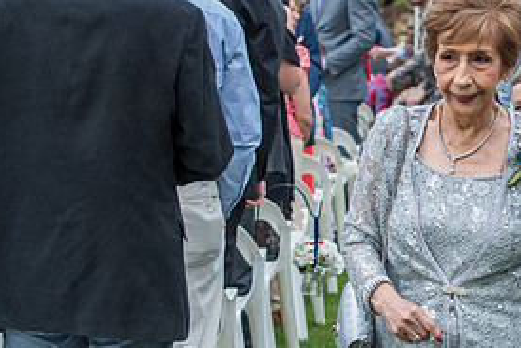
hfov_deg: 13.7
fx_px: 2143
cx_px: 481
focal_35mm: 148
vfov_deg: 9.3
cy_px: 184
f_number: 5
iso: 400
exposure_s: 1/200
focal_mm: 70
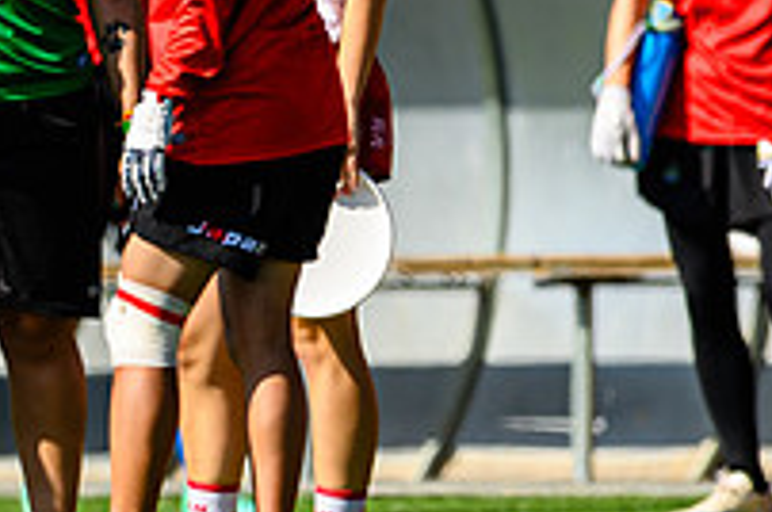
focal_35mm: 1776
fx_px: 38024
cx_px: 45
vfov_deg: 0.8
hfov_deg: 1.2
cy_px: -21
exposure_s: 1/1250
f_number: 3.2
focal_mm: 400
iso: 100
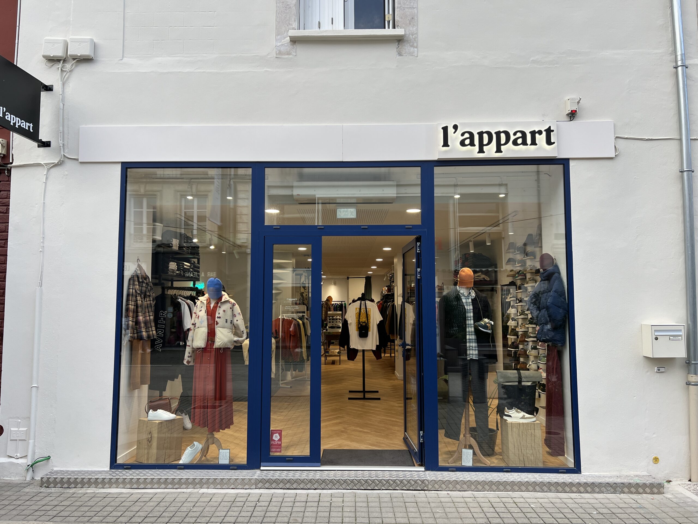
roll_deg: +0.1
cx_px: 349
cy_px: 262
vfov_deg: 53.1
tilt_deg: +4.8
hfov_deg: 67.3
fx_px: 524
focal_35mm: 26
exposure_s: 1/381
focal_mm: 5.7
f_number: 1.5
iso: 50
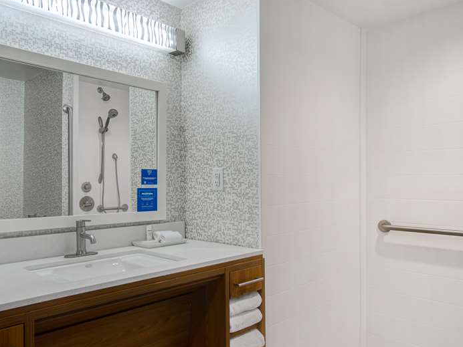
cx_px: 213
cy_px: 213
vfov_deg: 49.8
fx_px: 371
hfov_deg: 63.9
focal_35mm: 28
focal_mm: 13
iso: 250
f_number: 7.1
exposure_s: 1/80
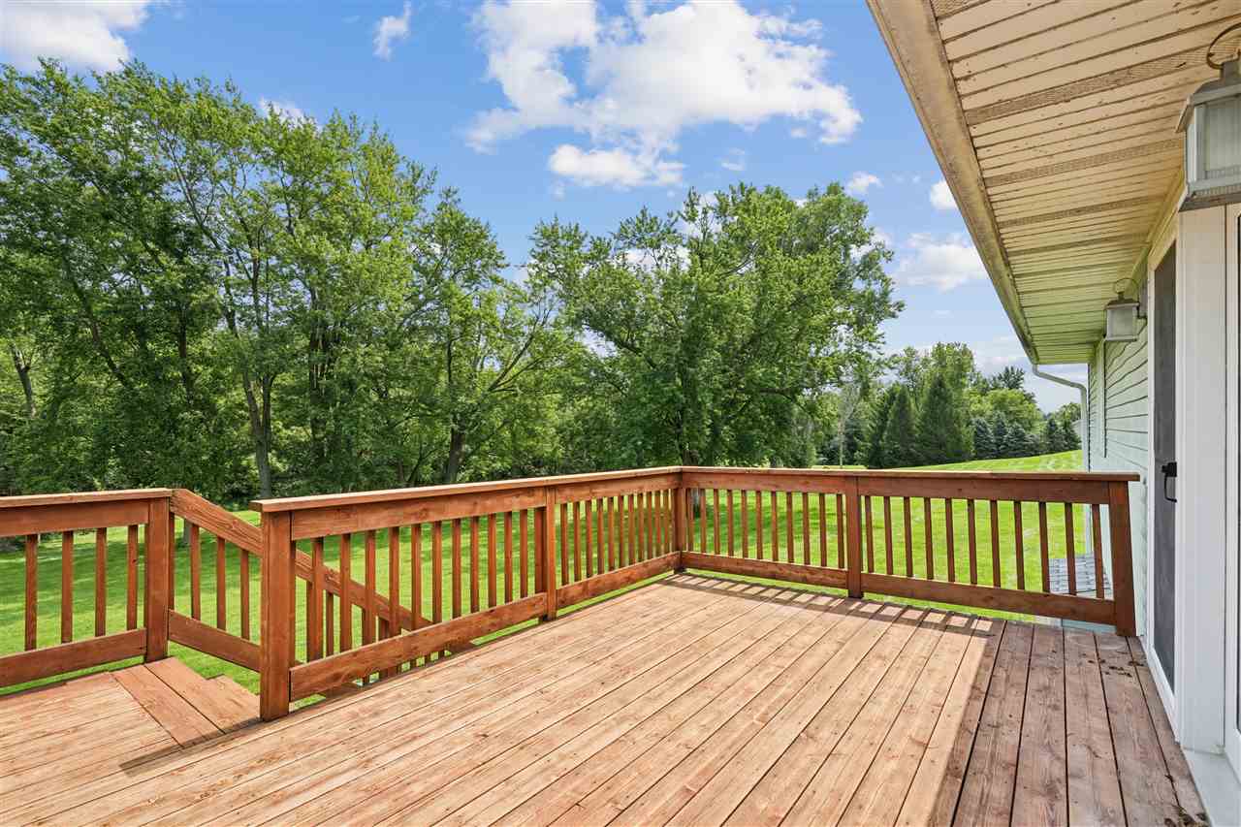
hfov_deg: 96.7
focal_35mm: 16
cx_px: 620
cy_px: 414
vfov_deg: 73.7
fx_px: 551
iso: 800
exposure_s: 1/2000
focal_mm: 16
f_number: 9
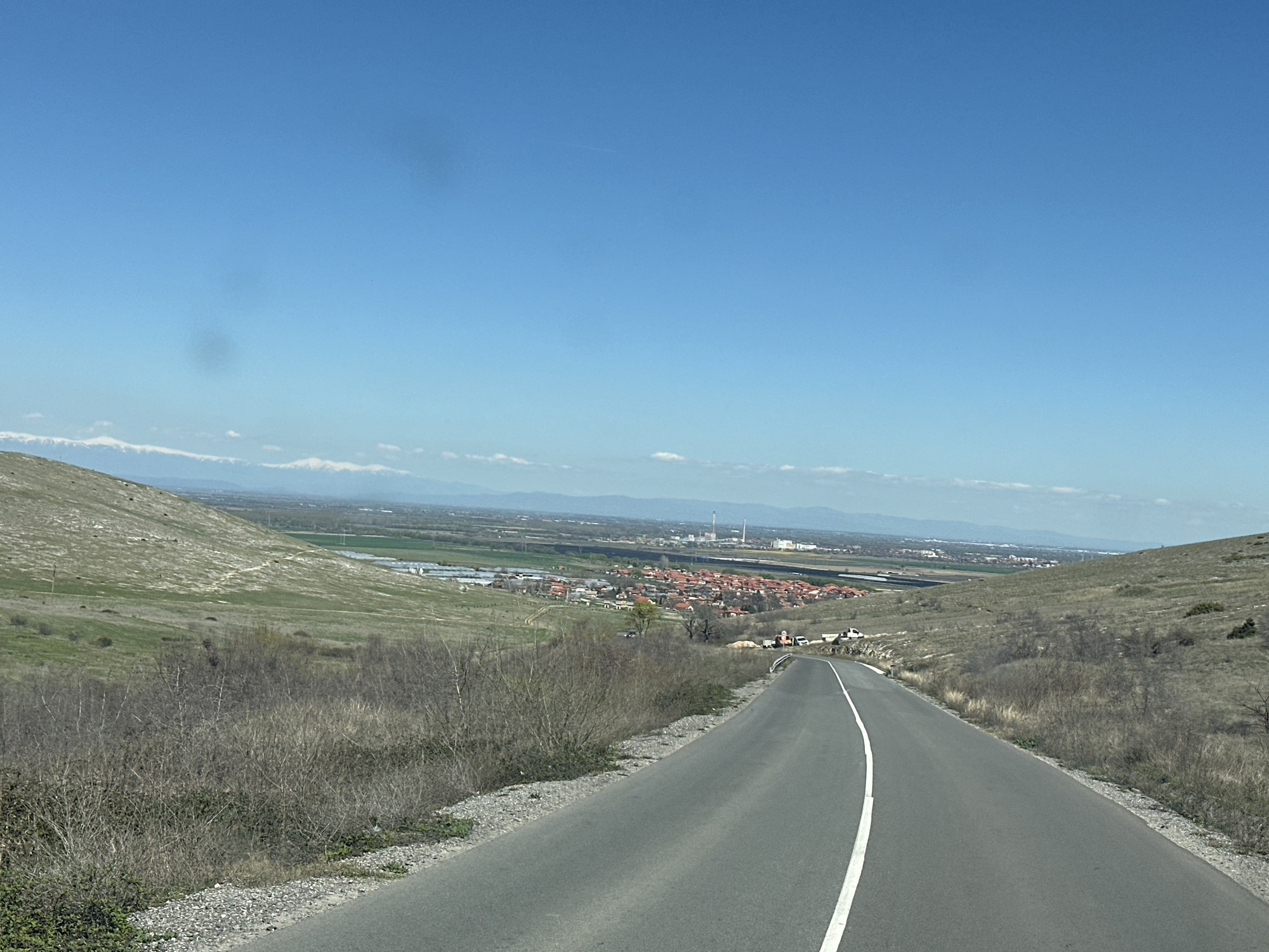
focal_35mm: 48
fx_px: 1760
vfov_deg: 30.3
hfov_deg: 39.7
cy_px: 476
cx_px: 634
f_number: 1.78
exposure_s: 1/4785
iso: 64
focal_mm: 6.86
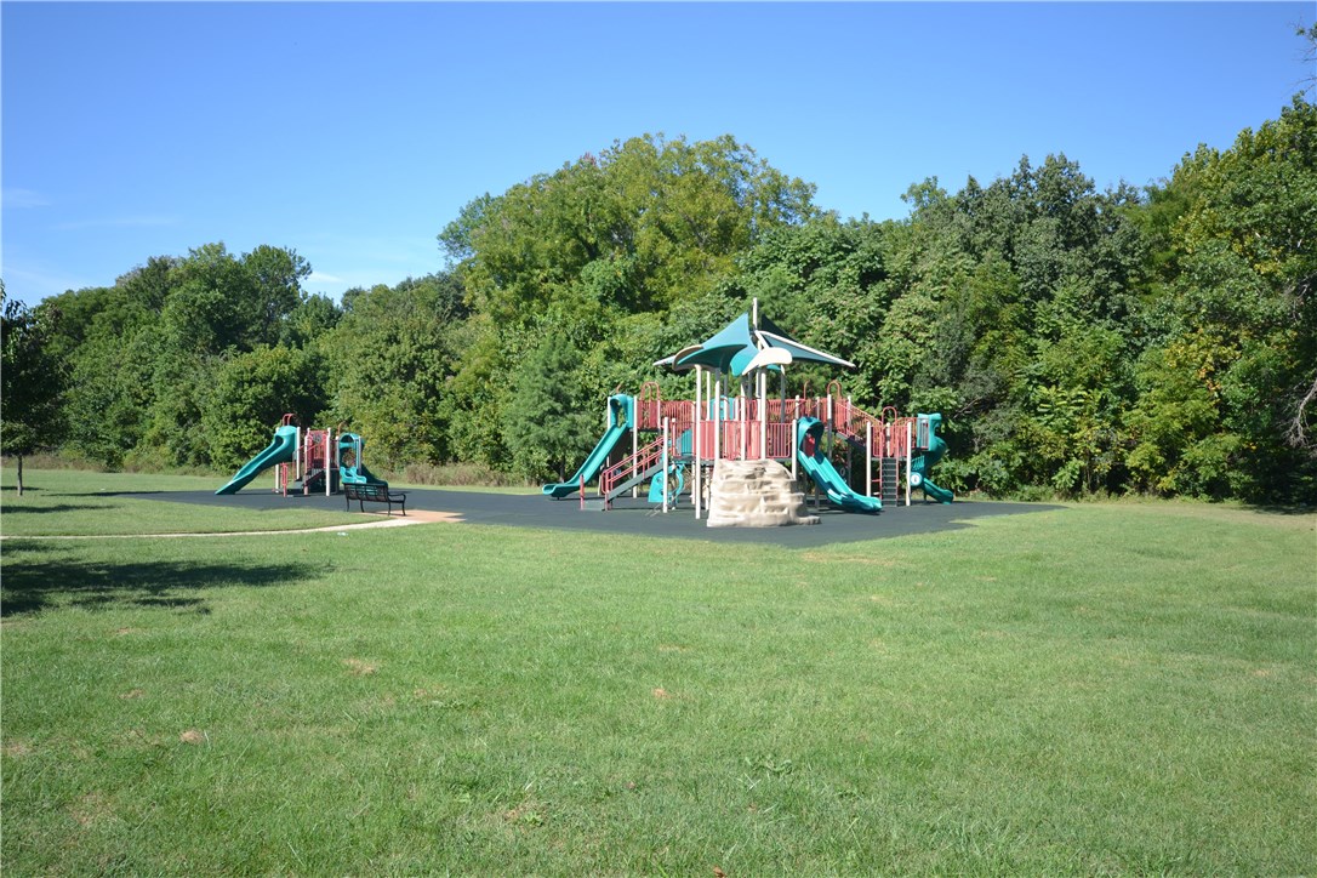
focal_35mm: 30
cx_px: 658
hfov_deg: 61.9
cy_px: 439
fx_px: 1097
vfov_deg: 43.6
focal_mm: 20
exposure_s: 1/160
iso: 100
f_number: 6.3
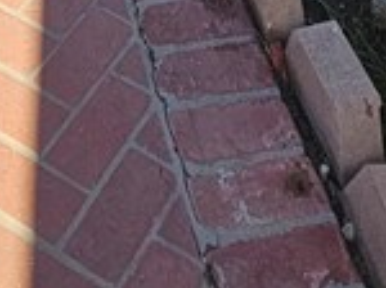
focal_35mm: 89
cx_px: 124
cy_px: -571
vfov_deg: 11.0
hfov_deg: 21.9
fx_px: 991
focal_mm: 2.2
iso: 50
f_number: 2.2
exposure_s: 1/965
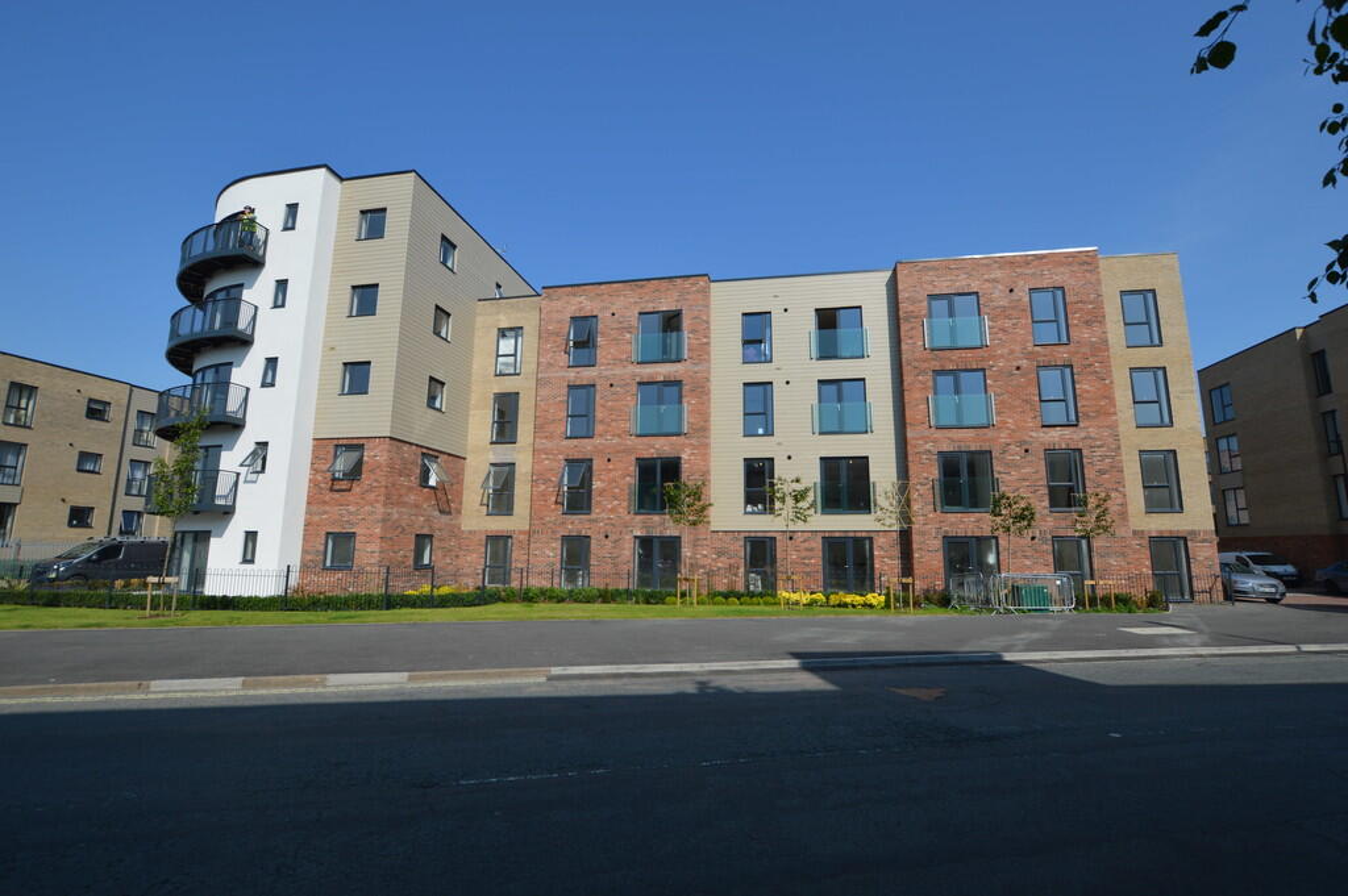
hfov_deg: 100.4
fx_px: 561
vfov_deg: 77.2
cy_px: 448
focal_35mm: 15
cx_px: 674
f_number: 9
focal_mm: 10
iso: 100
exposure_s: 1/320
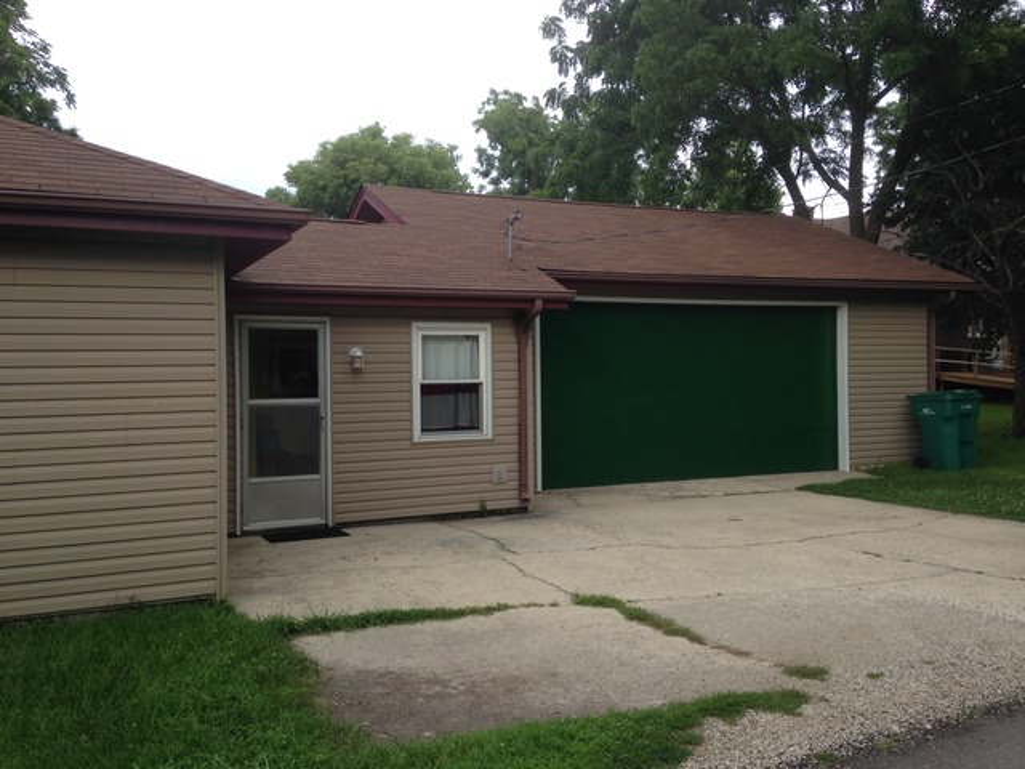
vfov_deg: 42.9
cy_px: 384
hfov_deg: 55.4
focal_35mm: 33
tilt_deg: -1.1
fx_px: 977
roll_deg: +0.8
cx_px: 512
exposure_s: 1/197
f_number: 2.4
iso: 50
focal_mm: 4.12
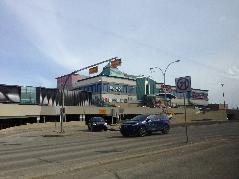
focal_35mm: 33
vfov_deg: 42.9
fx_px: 228
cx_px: 120
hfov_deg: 55.4
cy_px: 90
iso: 50
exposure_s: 1/500
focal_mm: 4.13
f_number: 2.4
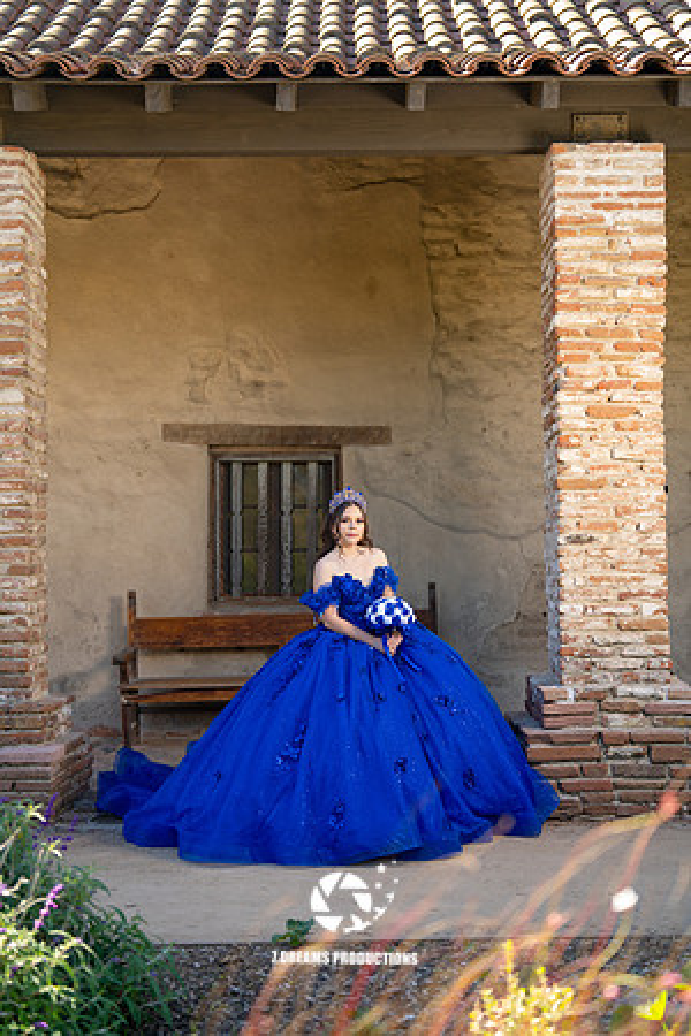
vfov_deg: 39.6
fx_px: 1439
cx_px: 346
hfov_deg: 27.0
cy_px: 518
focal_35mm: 50
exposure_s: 1/500
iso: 80
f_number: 2
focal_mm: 50
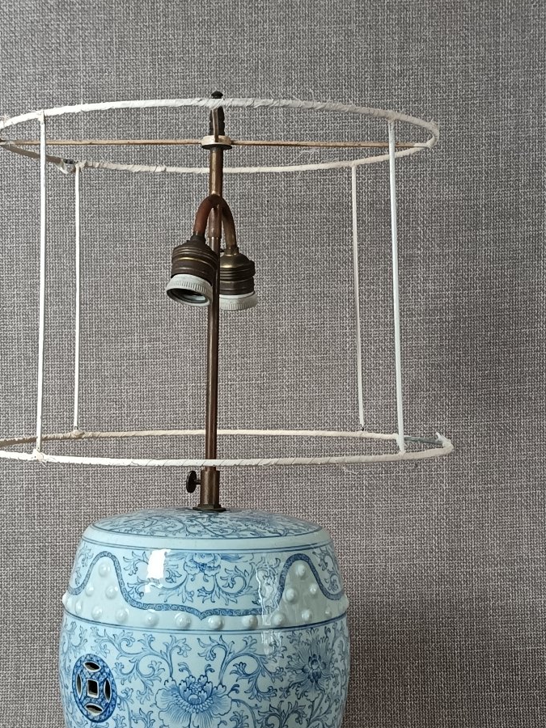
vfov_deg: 30.1
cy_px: 481
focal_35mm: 64
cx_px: 245
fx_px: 1346
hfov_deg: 22.9
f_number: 1.75
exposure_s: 1/100
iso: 3059
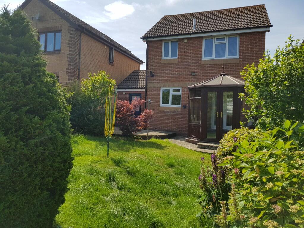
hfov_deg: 67.3
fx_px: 228
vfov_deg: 53.1
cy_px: 114
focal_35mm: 26
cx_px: 152
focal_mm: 4.2
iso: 40
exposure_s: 1/2624
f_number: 1.7
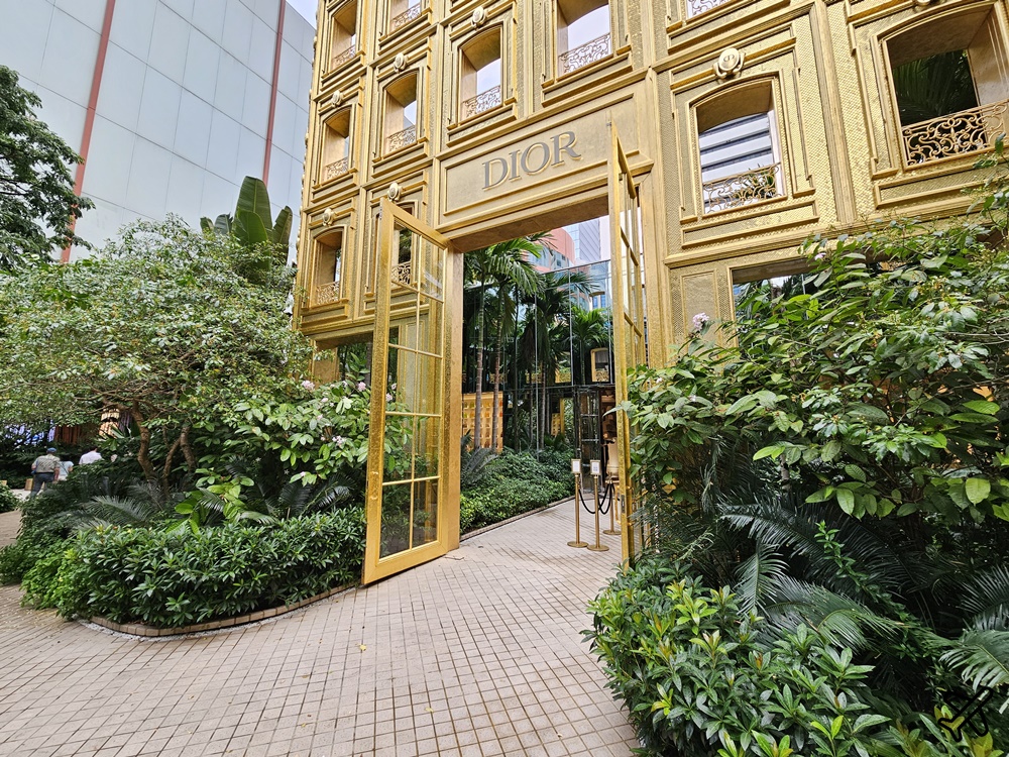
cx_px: 504
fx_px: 379
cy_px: 378
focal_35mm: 13
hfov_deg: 106.2
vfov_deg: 89.9
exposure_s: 1/131
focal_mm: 2.2
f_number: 2.2
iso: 50
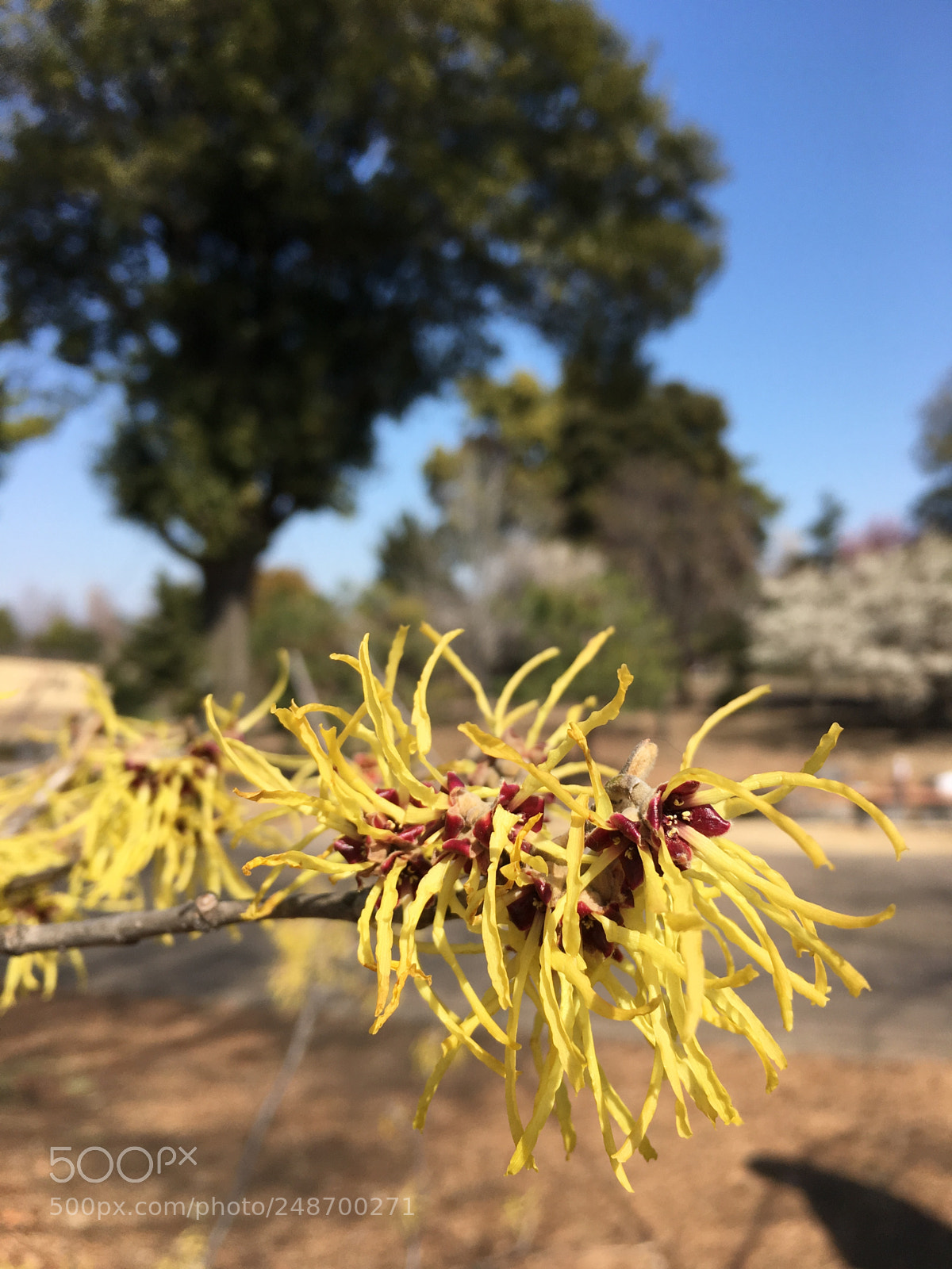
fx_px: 1063
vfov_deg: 61.7
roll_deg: +0.3
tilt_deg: +2.6
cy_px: 634
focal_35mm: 29
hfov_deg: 48.2
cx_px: 476
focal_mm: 4.15
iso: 25
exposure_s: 1/1709
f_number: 2.2
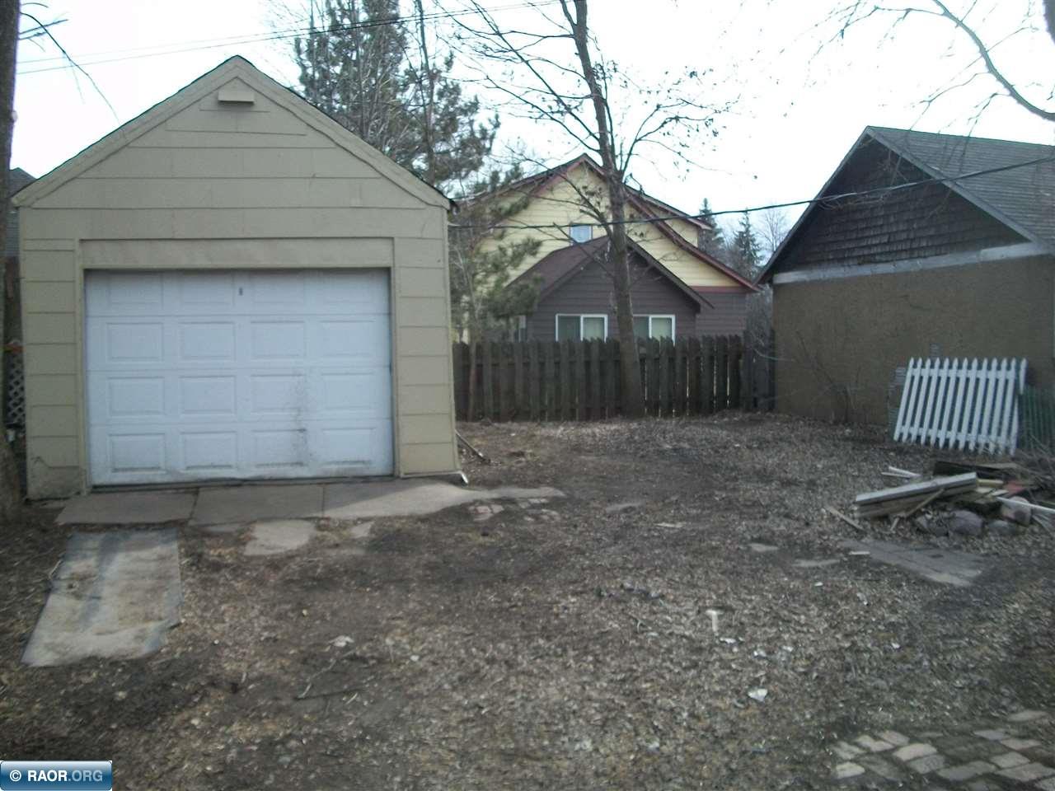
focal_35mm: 32
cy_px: 396
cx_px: 528
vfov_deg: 44.2
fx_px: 975
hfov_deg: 56.8
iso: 80
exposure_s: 1/400
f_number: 2.9
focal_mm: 5.7
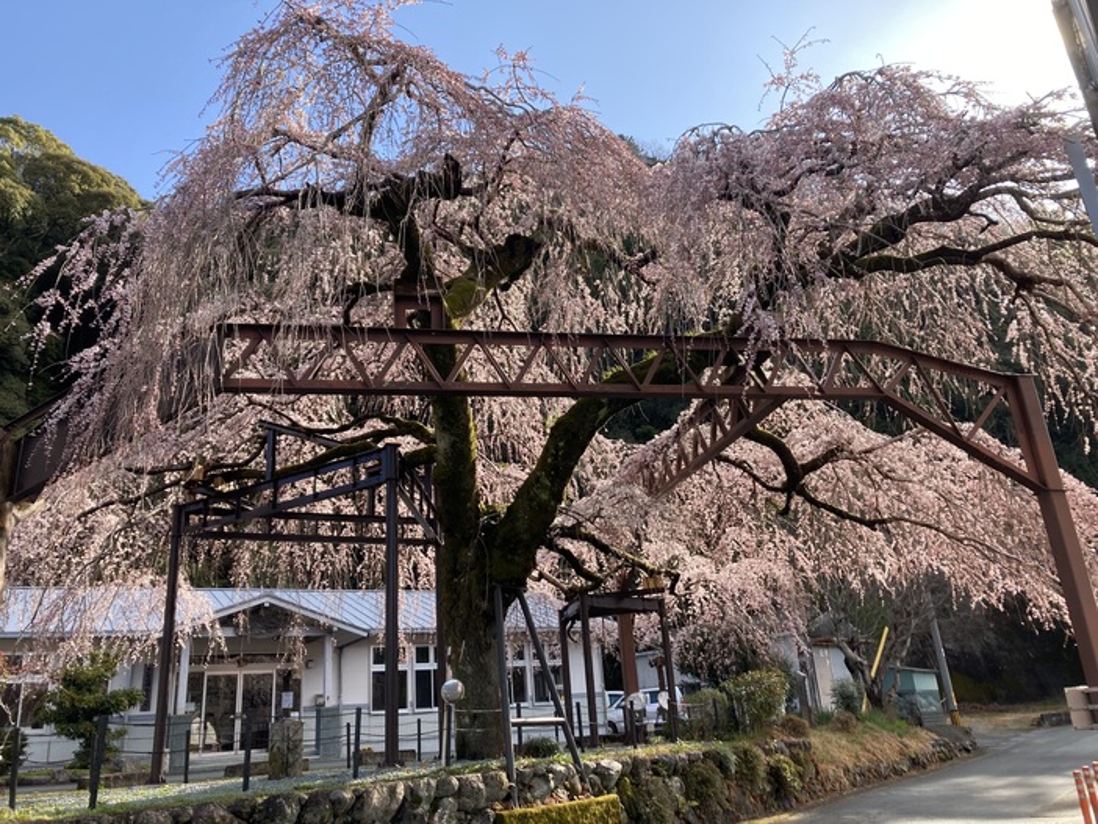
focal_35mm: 28
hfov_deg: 63.4
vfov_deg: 49.8
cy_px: 412
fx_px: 888
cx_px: 549
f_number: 1.8
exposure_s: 1/510
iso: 20
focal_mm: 3.99
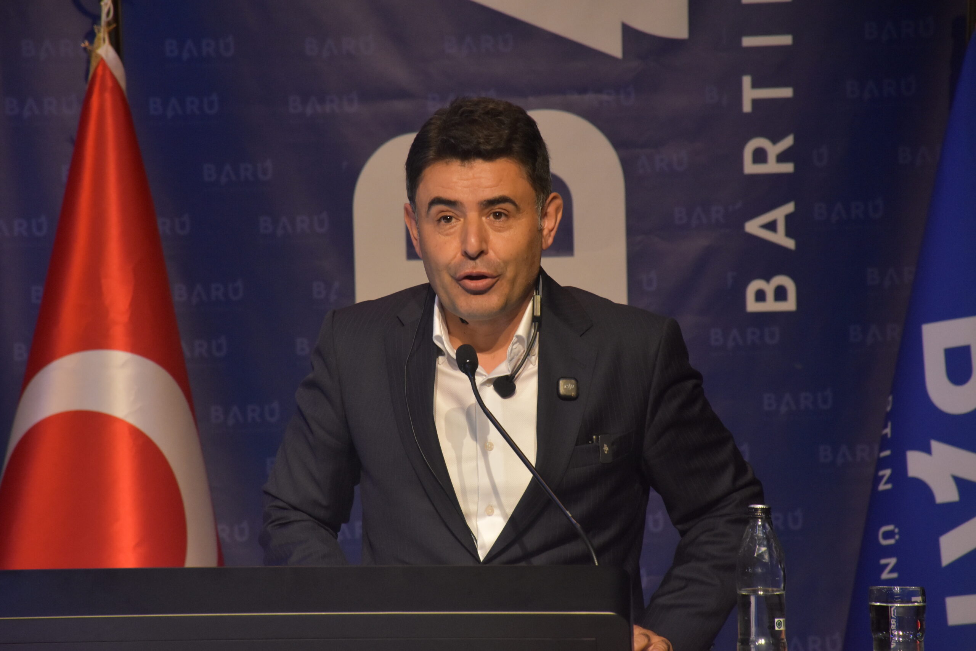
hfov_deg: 9.8
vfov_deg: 6.5
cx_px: 488
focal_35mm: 210
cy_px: 326
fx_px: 5694
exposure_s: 1/80
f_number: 7.1
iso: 2000
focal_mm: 140
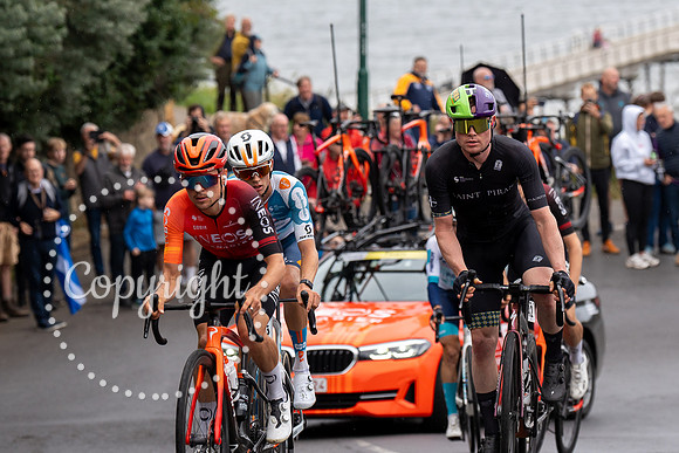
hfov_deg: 8.7
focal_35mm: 238
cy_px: 77
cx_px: 386
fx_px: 4481
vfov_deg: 5.8
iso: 320
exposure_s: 1/1000
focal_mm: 125
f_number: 3.5
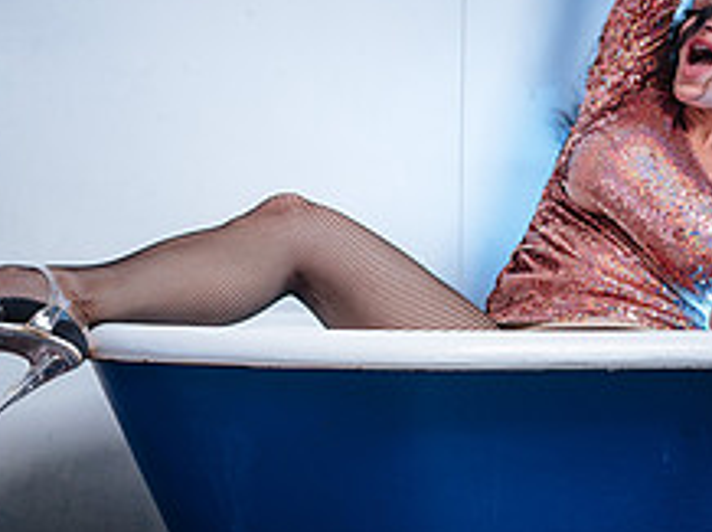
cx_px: 349
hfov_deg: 20.5
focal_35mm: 96
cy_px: 218
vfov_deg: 15.4
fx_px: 1972
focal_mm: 35
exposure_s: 1/250
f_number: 3.2
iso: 64
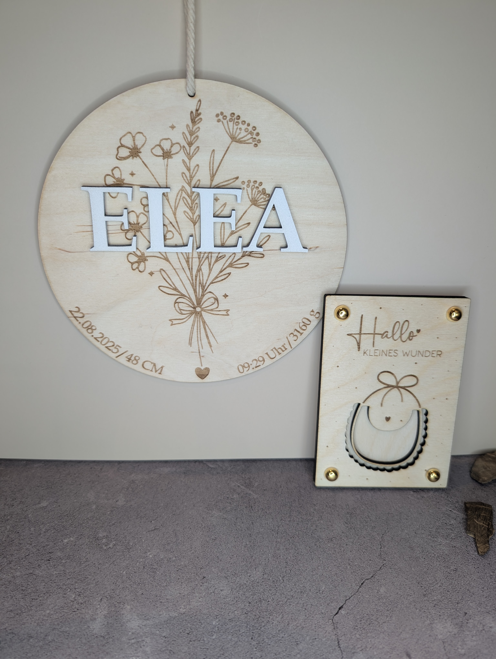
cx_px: 248
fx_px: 457
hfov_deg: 56.9
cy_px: 330
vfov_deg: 71.5
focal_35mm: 24
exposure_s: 1/55.8
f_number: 1.68
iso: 24
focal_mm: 6.9
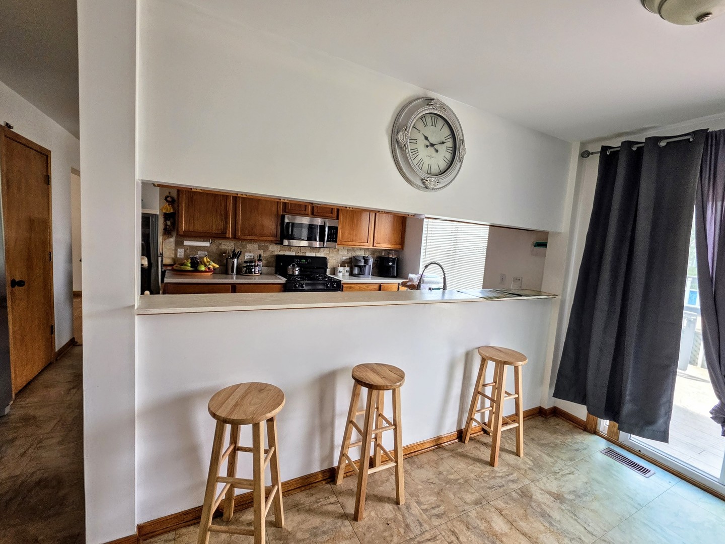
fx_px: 272
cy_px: 272
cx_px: 362
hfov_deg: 106.2
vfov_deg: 89.9
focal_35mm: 13
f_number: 1.9
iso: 100
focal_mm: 2.2
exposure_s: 1/359
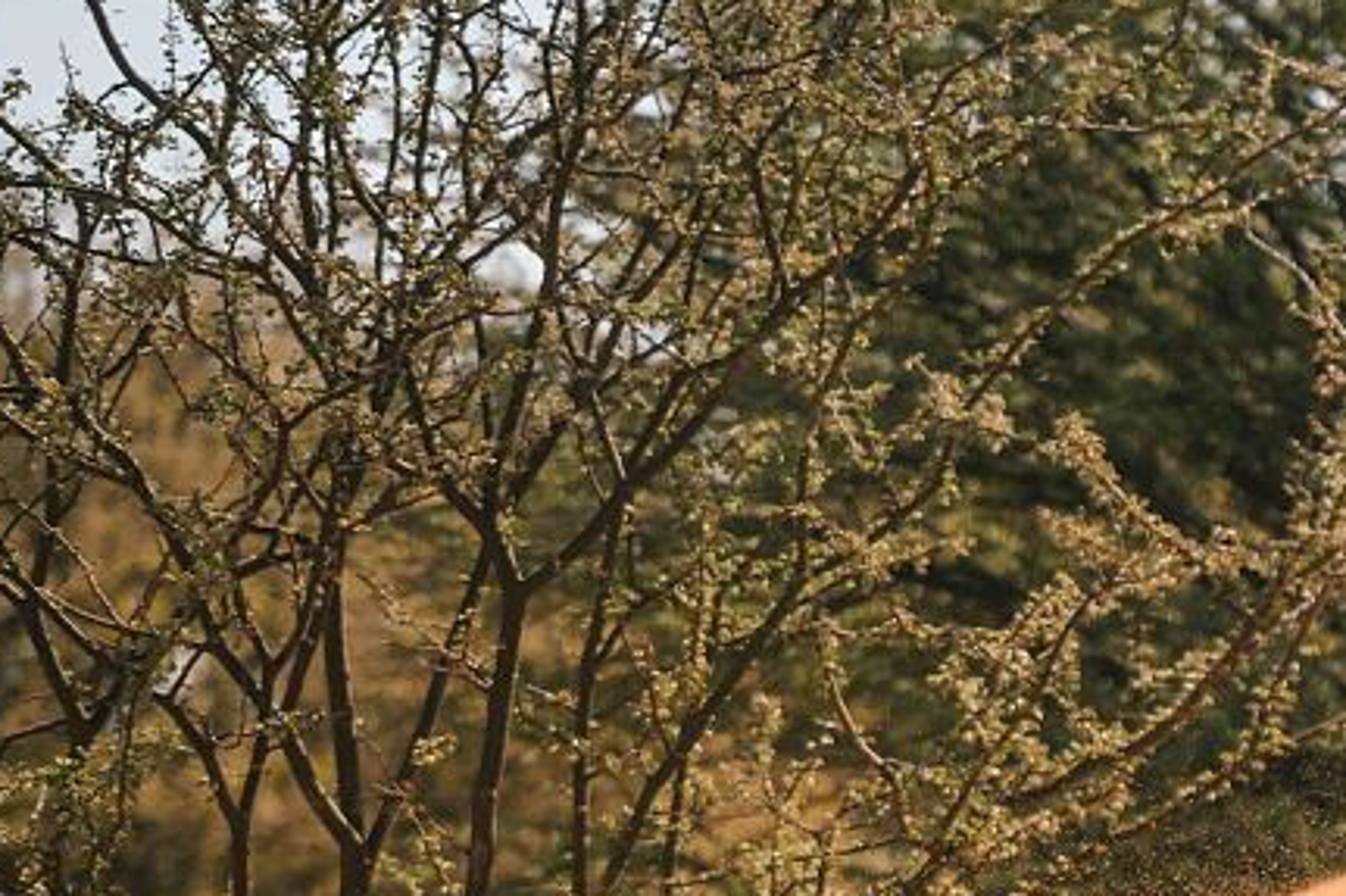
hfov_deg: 4.0
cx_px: 1446
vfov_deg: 2.6
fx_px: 19396
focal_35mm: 519
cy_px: 1088
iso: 160
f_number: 2.8
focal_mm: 185
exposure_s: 1/8000
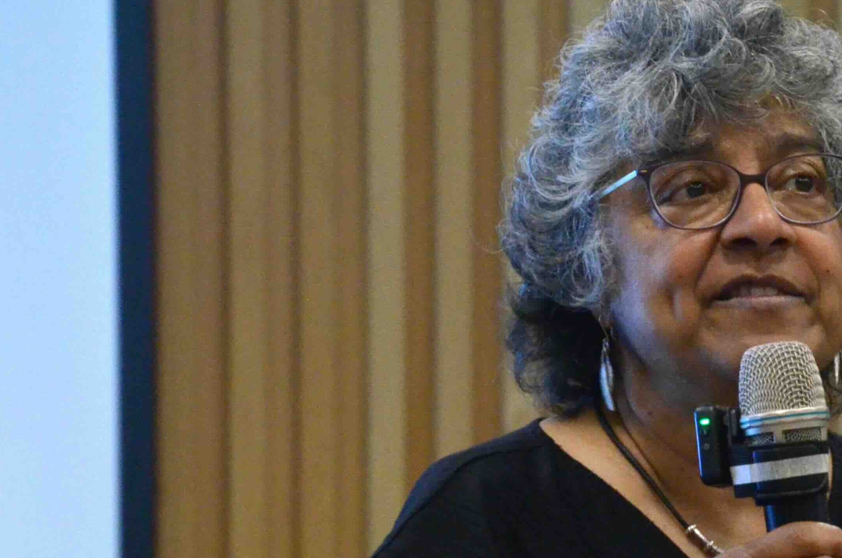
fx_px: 5625
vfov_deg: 5.7
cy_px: 502
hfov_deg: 8.5
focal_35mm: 241
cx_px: 726
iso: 3200
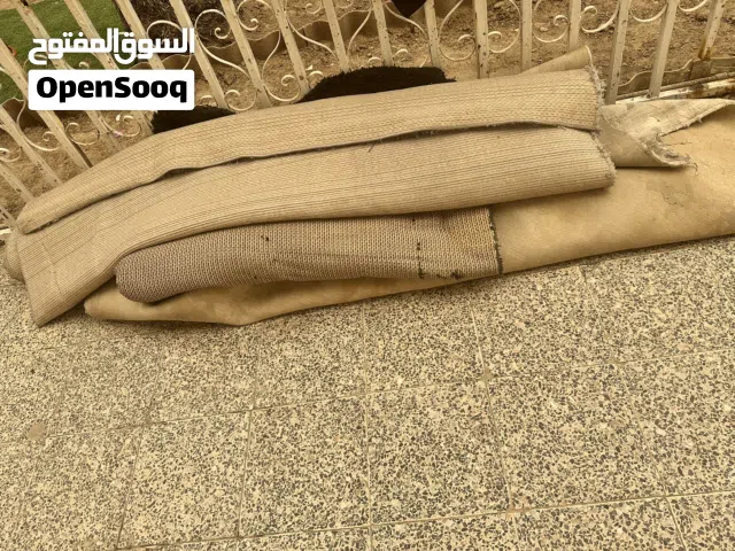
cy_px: 276
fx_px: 510
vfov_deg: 56.8
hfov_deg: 71.6
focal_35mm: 24
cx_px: 368
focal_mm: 6.86
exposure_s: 1/672
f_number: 1.78
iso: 80
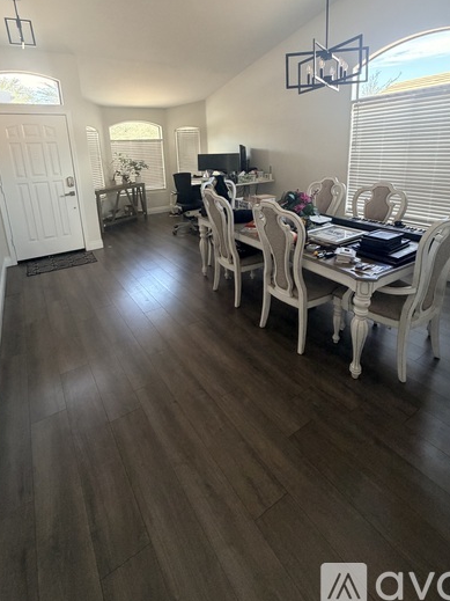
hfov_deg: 71.6
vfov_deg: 85.9
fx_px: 312
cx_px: 219
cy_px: 223
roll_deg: +1.7
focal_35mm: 18
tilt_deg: -13.8
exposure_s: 1/100
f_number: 2.2
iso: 320
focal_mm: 2.22
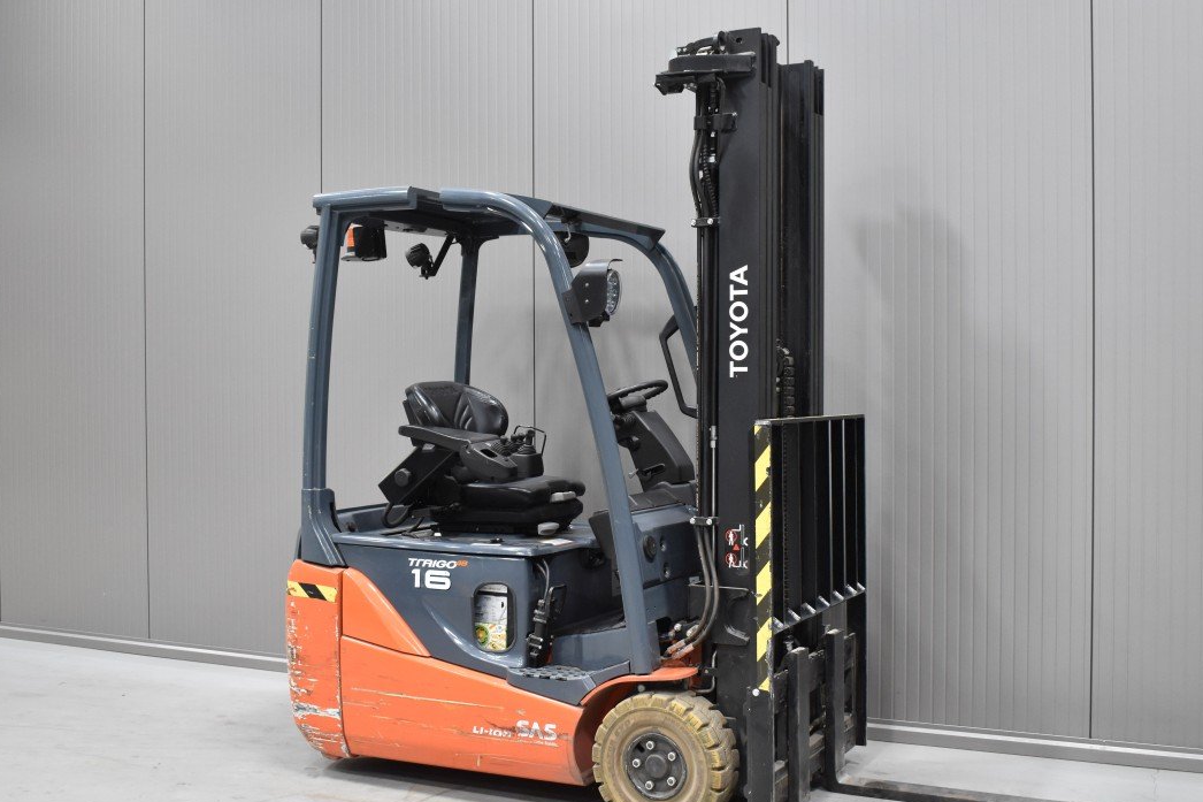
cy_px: 441
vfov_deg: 33.7
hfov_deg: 48.9
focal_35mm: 40
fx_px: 1322
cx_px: 628
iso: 1250
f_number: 5
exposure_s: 1/30
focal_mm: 23
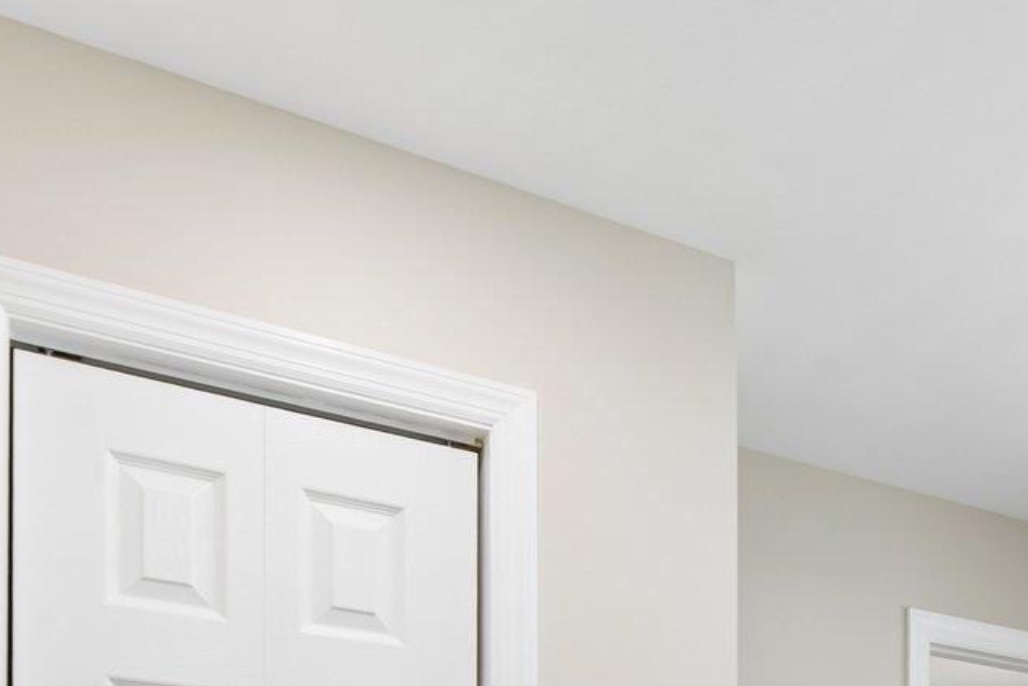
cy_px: 992
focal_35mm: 48
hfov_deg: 37.2
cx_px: 1007
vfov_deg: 23.3
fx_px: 1371
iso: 250
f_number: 9
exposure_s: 1/10
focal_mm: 15
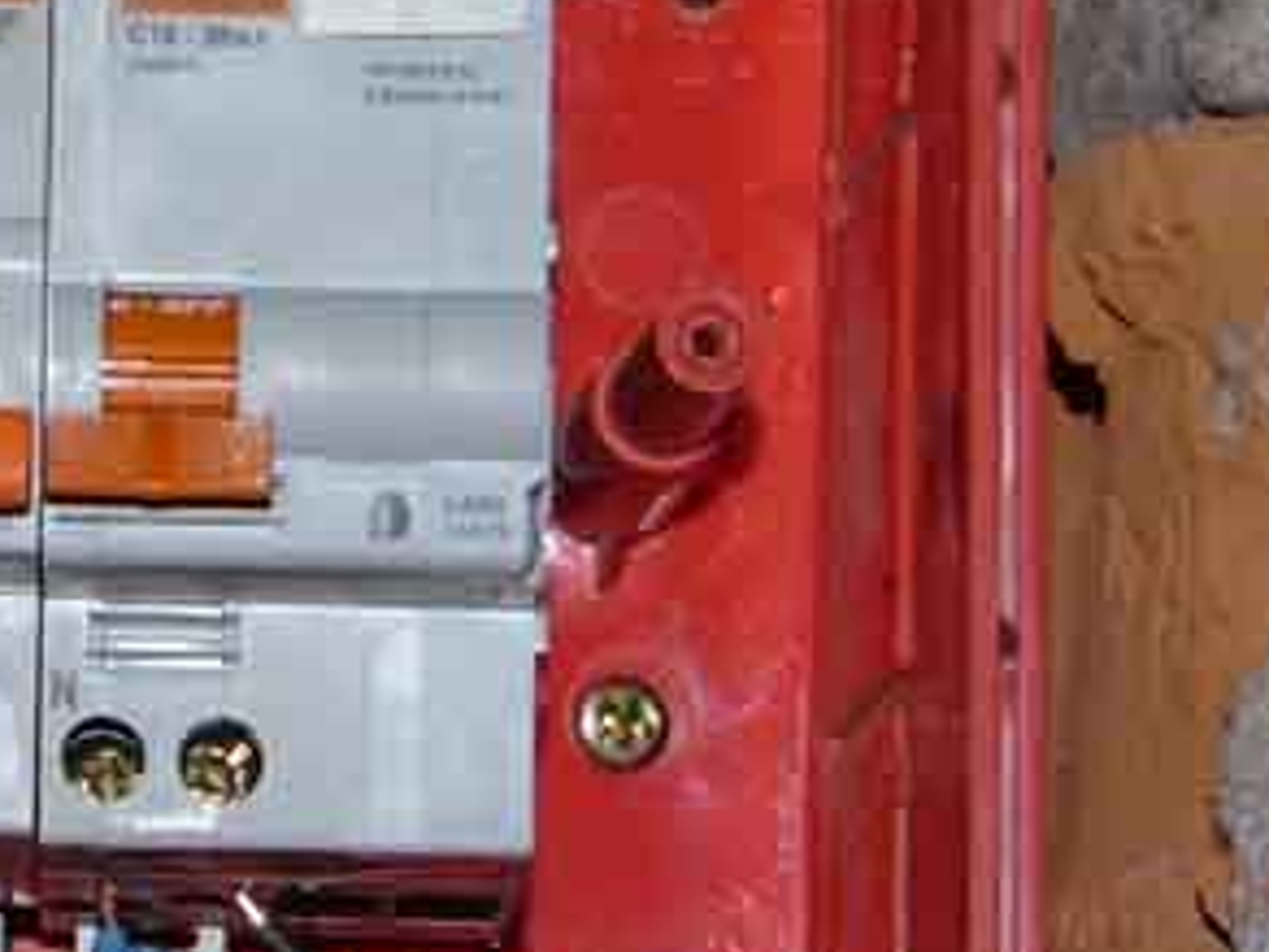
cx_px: -404
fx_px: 7992
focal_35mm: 218
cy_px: 183
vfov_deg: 6.8
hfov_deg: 8.9
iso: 100
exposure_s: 1/60
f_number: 2.8
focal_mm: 11.9
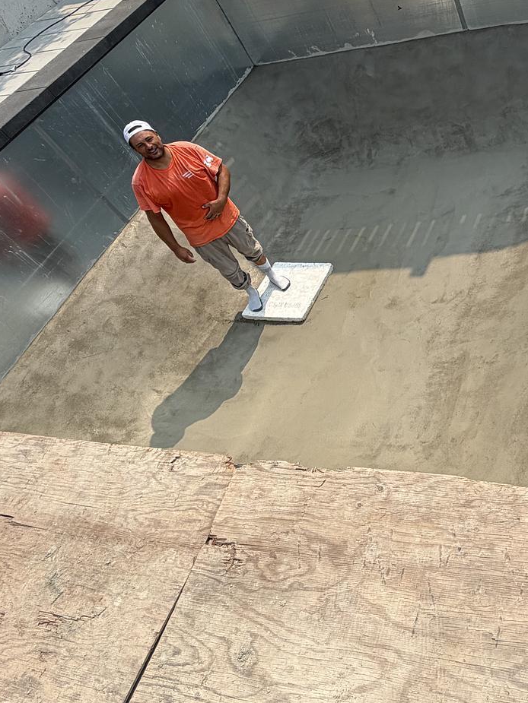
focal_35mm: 31
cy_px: 302
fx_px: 630
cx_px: 483
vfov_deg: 58.1
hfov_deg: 41.5
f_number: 2.2
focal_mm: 2.22
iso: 25
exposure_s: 1/770
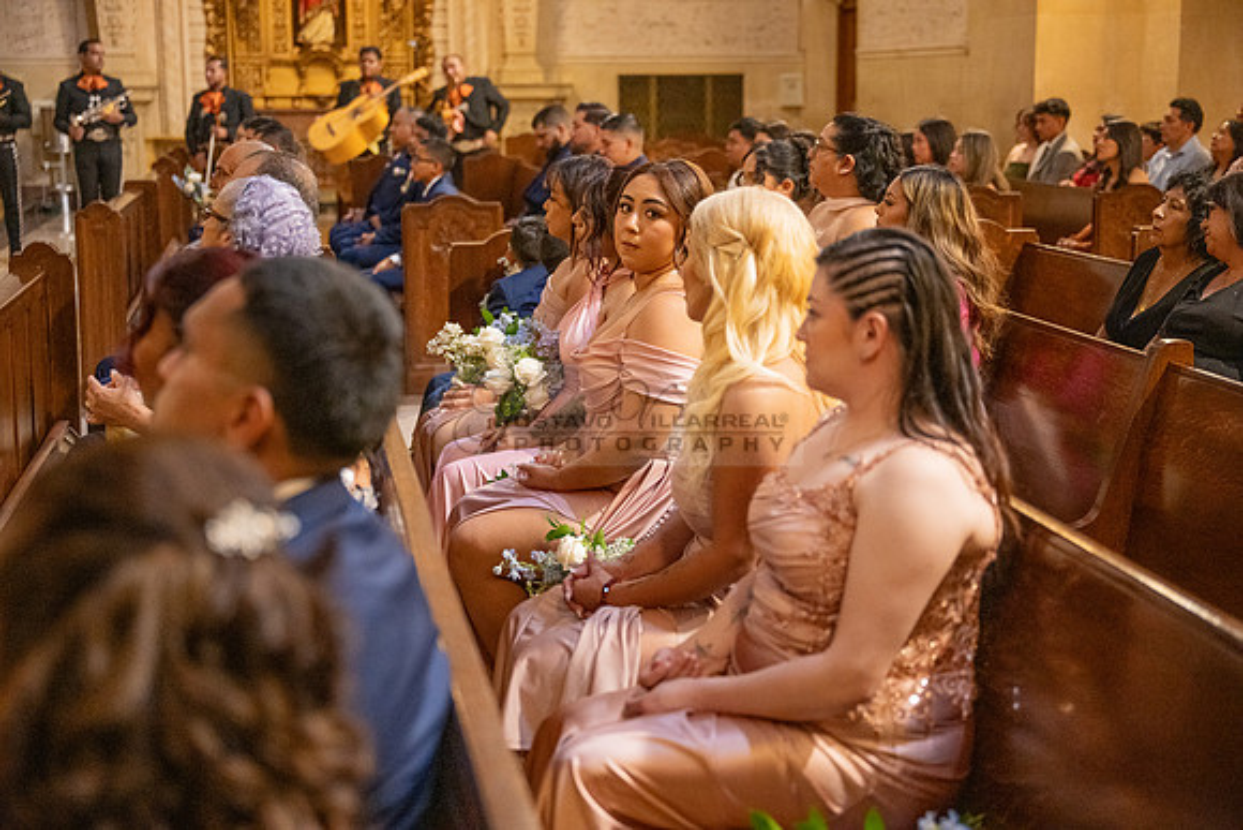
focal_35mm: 52
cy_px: 415
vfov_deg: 26.0
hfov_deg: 38.2
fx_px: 1796
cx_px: 622
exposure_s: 1/200
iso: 2000
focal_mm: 52
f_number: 2.8
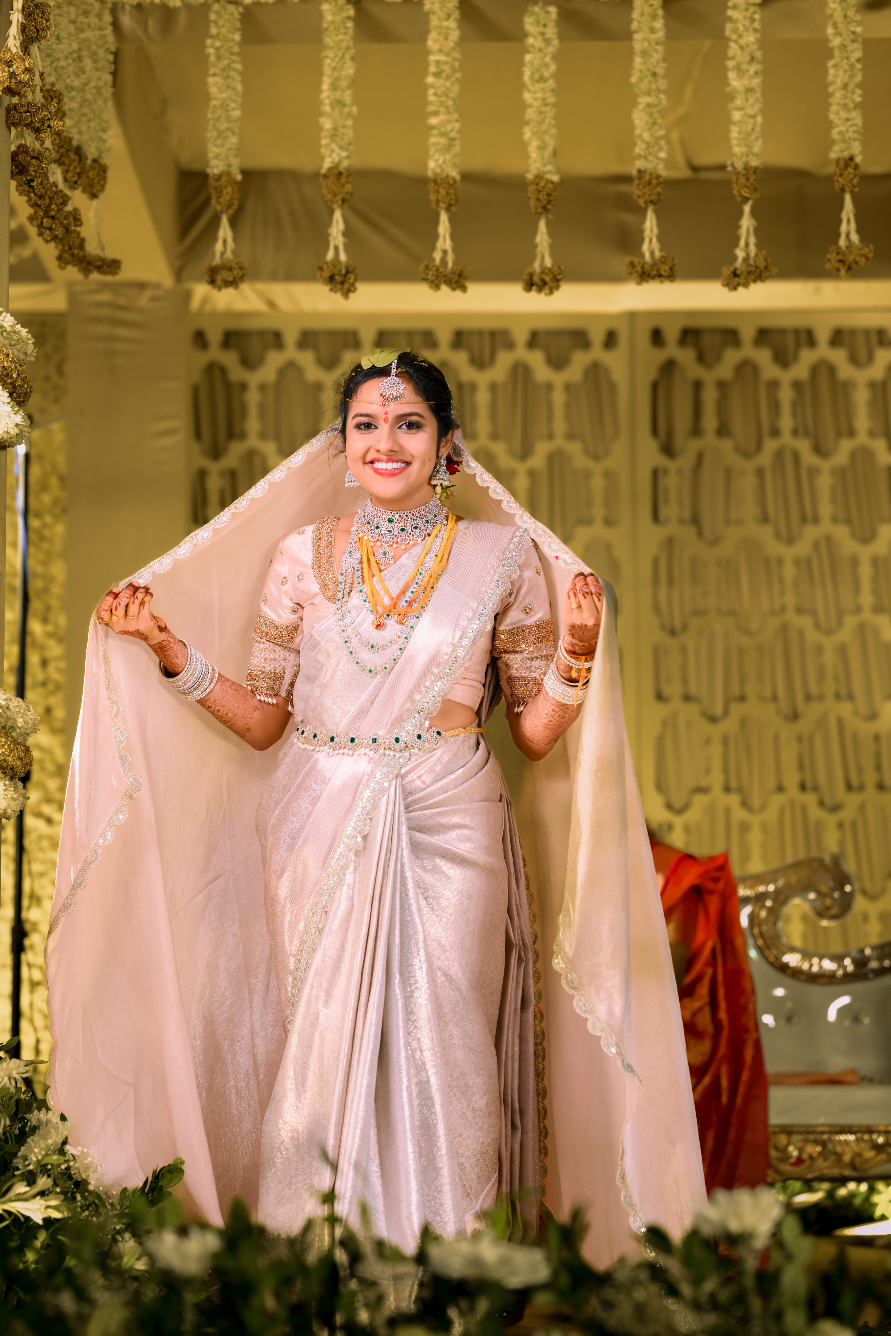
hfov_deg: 16.1
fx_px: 3155
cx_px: 446
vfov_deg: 23.9
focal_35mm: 85
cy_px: 668
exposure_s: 1/400
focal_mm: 85
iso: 640
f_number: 2.8
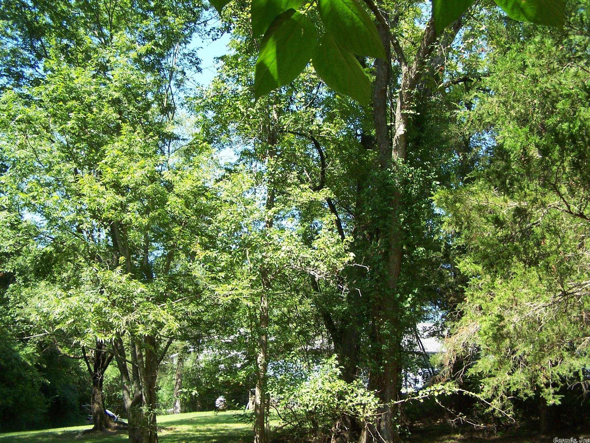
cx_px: 295
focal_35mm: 38
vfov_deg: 37.7
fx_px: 648
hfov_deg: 49.0
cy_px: 222
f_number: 2.8
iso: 80
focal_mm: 6.3
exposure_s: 1/250
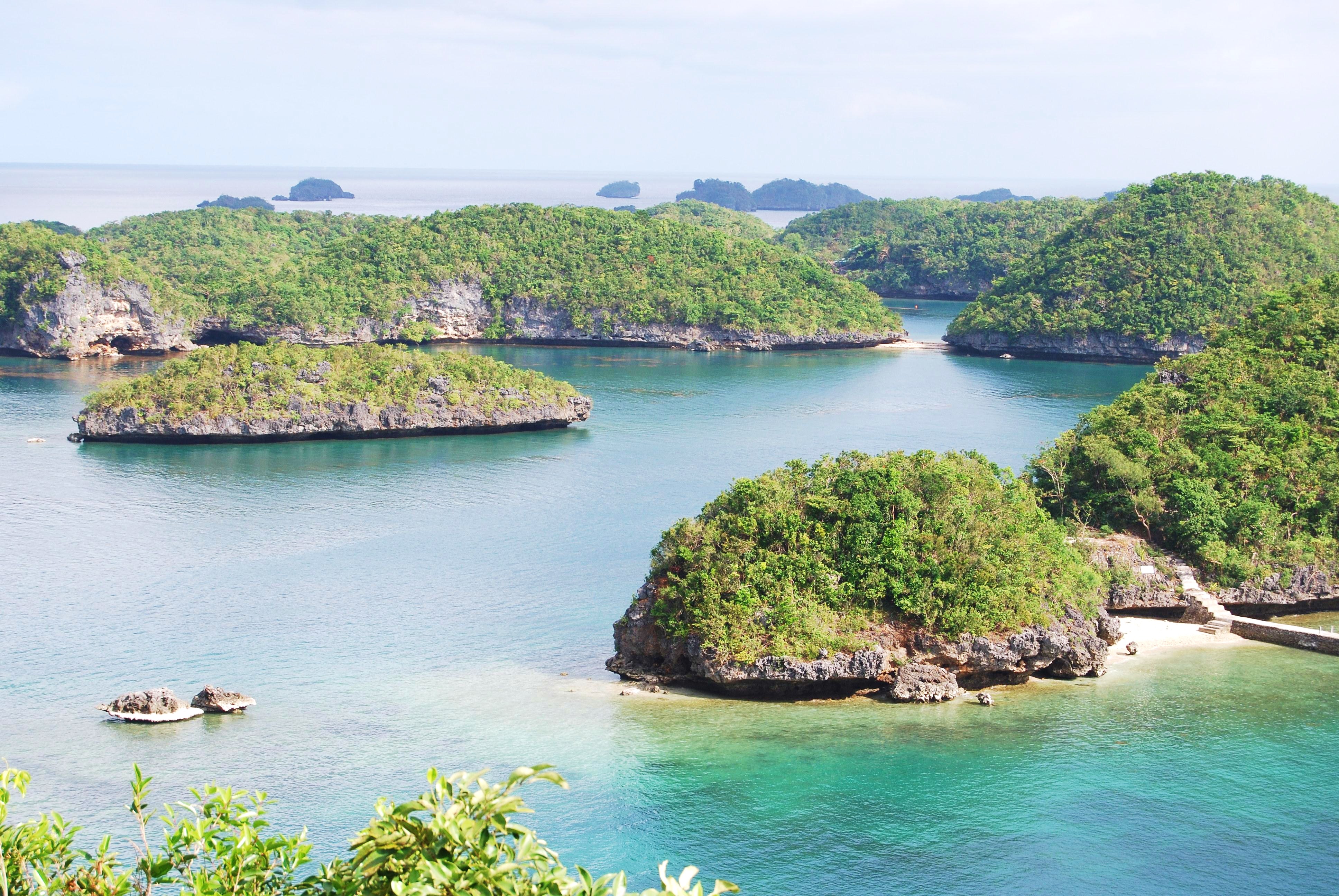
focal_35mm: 82
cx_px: 670
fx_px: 3072
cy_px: 448
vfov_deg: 16.6
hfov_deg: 24.6
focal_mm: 55
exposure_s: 1/200
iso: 200
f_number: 10
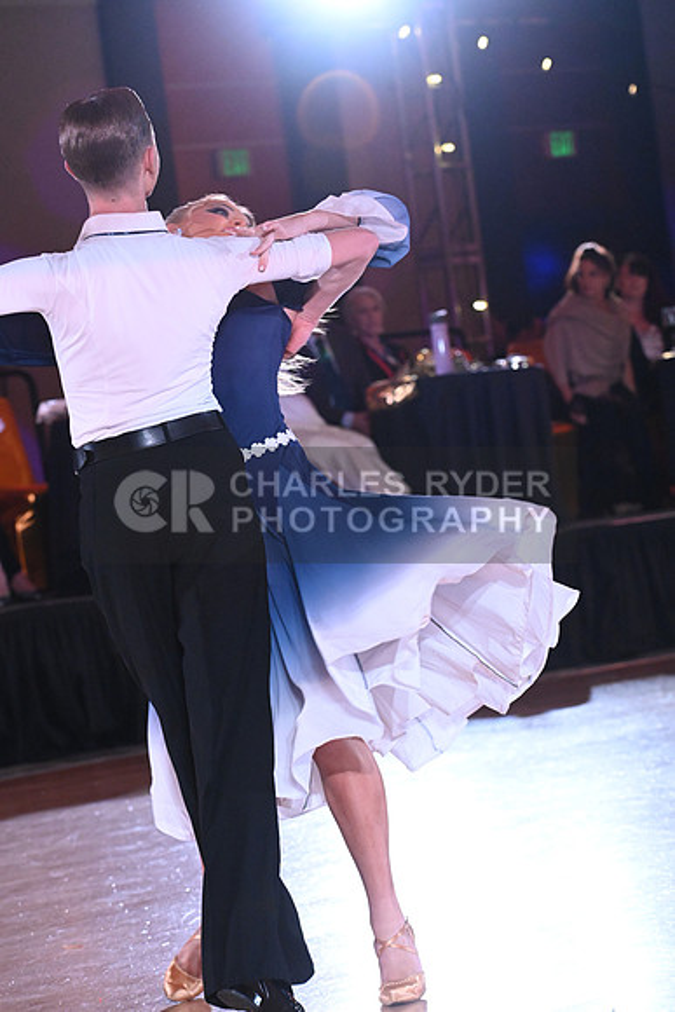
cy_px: 506
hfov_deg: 9.8
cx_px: 338
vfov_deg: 14.7
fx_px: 3935
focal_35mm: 140
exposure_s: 1/400
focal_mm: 140
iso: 6400
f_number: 7.1
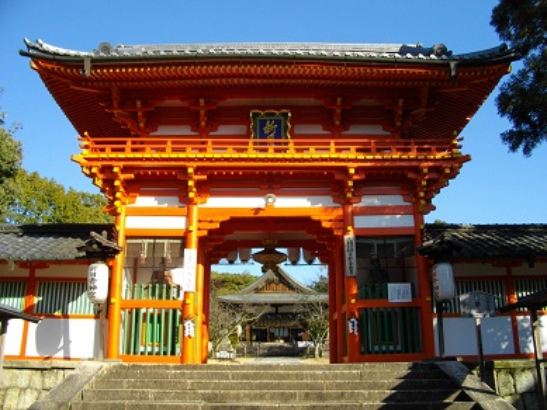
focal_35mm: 32
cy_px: 205
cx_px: 274
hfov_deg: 56.8
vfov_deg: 44.2
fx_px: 506
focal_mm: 5.7
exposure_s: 1/200
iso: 100
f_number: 5.5
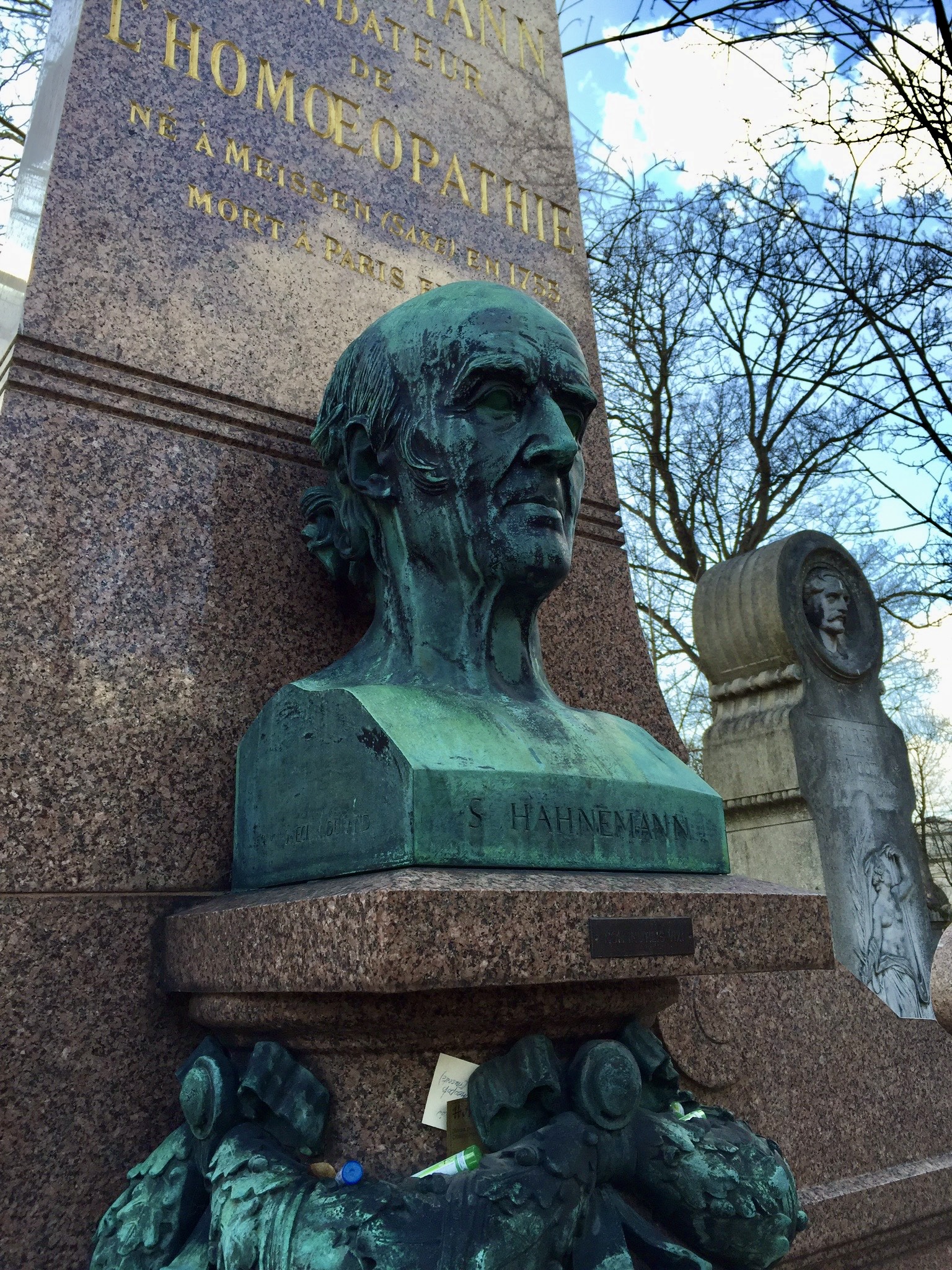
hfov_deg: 48.2
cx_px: 476
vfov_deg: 61.7
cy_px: 635
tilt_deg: +15.2
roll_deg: +2.7
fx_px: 1063
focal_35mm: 29
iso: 32
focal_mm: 4.15
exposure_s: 1/395
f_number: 2.2
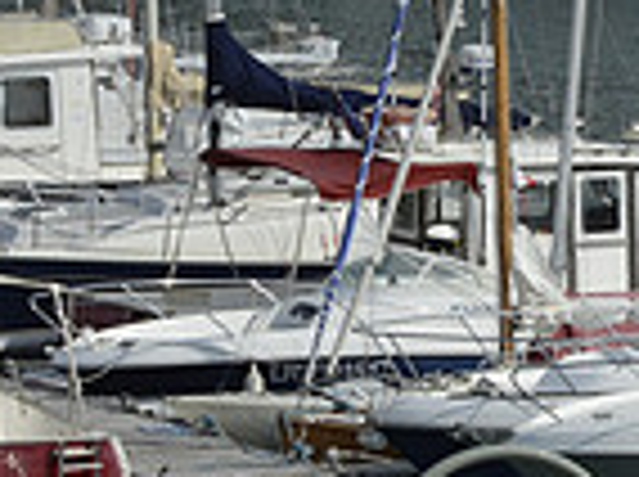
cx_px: 472
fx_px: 14503
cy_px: 22
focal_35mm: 787
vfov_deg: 1.9
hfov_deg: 2.5
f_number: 16
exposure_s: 1/1000
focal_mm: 200
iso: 800
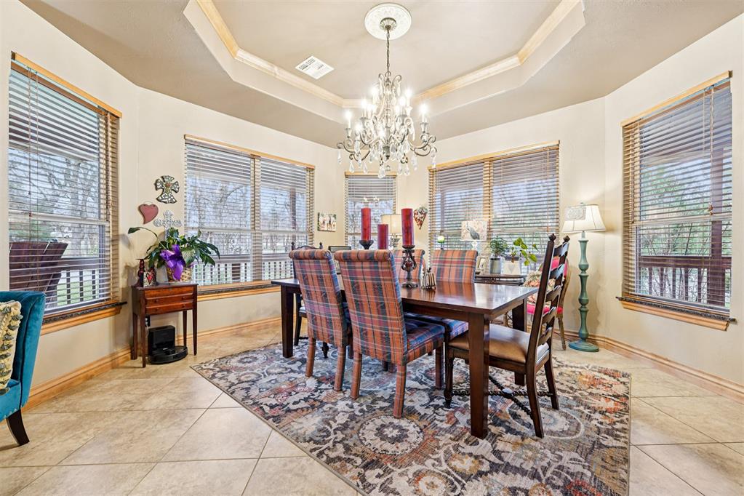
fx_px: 289
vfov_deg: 81.2
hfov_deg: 104.3
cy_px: 248
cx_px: 372
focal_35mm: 14
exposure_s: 1/4
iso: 400
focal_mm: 14
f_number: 8
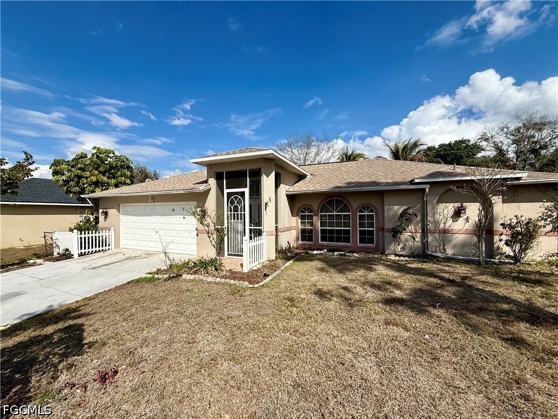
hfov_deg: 102.1
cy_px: 210
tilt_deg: +1.1
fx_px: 226
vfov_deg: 85.7
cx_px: 279
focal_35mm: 14
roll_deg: +0.8
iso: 50
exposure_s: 1/3460
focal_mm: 2.22
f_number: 2.2
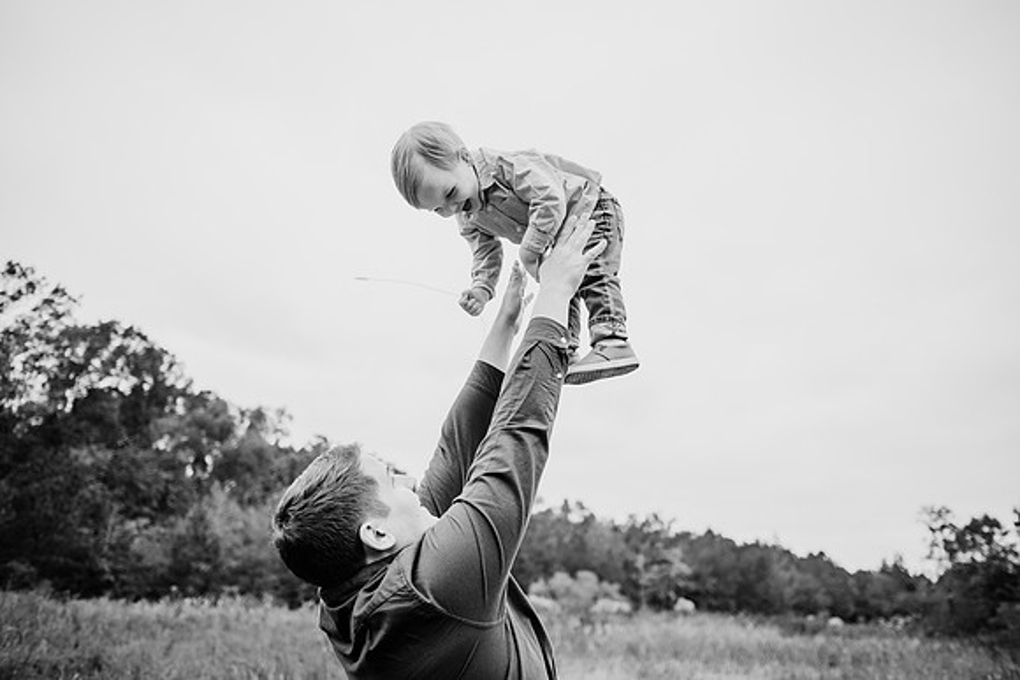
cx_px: 510
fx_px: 680
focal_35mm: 24
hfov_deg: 73.7
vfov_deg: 53.2
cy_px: 340
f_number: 2.2
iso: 125
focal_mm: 24
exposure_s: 1/800
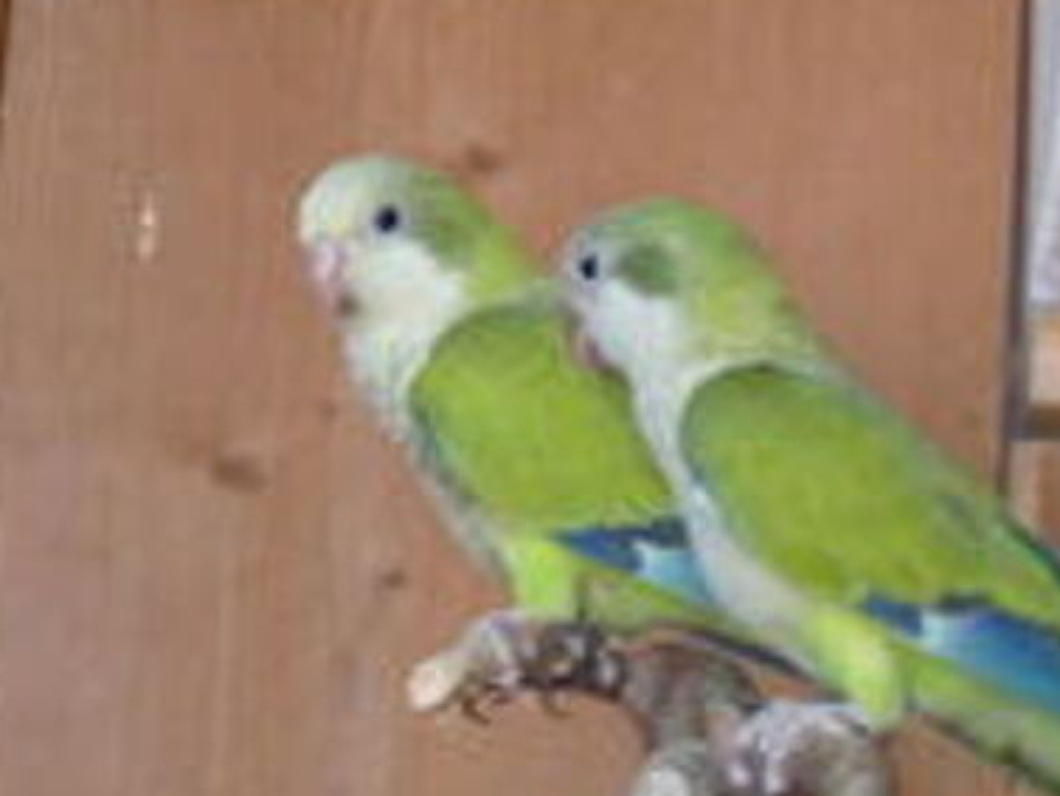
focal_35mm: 295
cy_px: 461
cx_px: 571
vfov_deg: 5.0
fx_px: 9036
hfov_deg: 6.7
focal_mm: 41.2
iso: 800
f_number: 3.7
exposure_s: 1/40
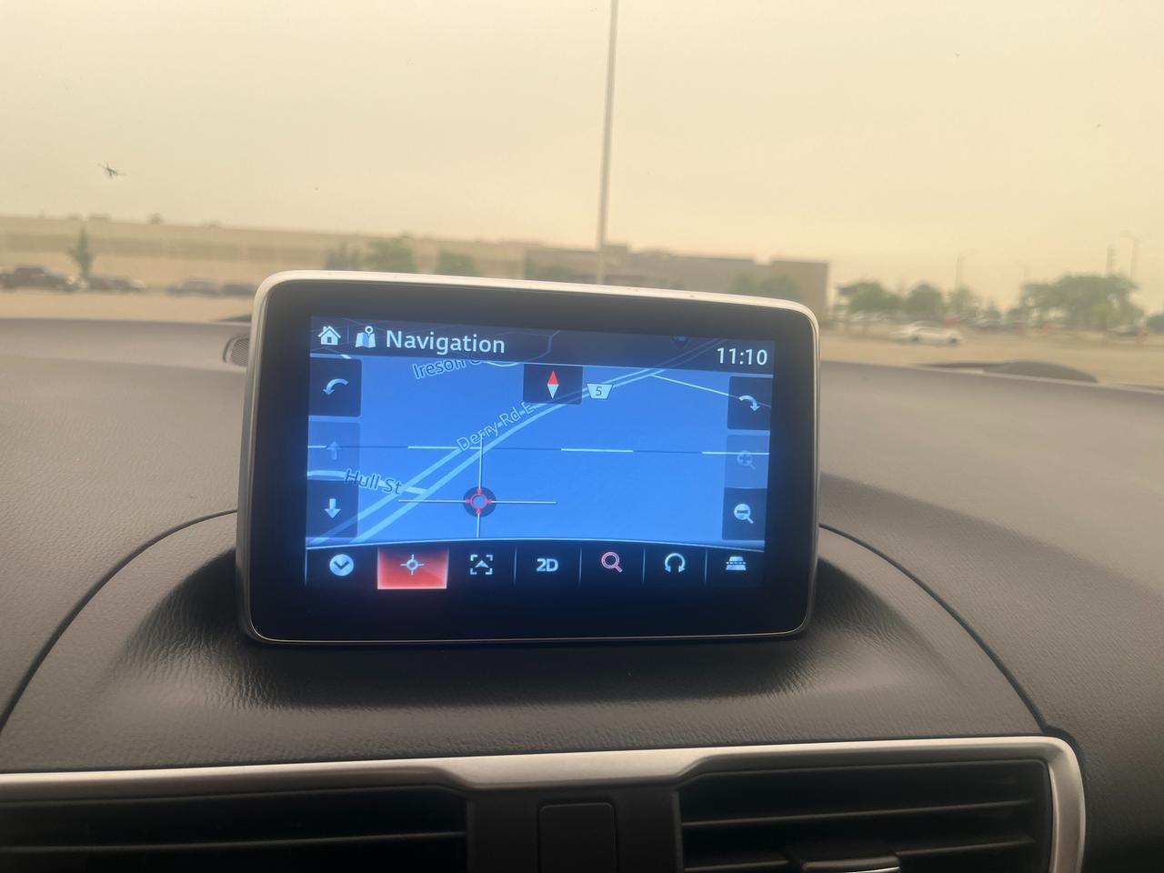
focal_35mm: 26
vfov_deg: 53.1
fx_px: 874
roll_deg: -2.3
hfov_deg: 67.3
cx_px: 582
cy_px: 436
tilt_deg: -9.5
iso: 40
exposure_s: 1/130
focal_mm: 5.1
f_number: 1.6
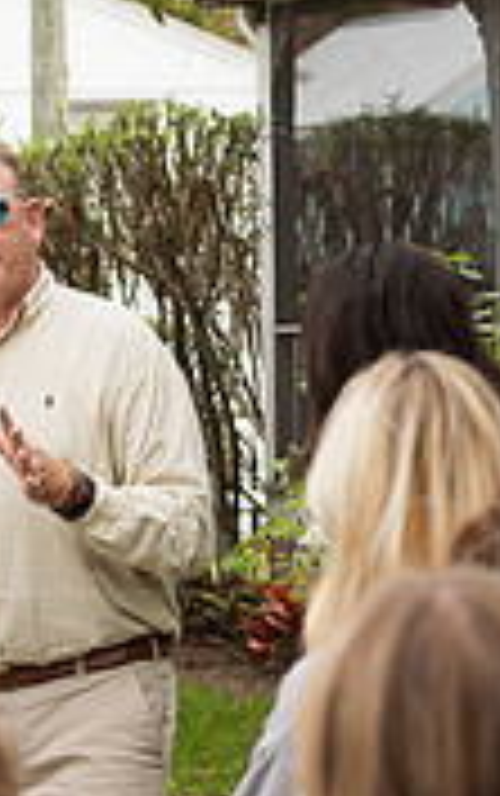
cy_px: 537
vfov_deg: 11.9
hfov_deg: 7.5
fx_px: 3806
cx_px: 387
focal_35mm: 175
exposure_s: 1/250
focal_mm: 50
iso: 64
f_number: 4
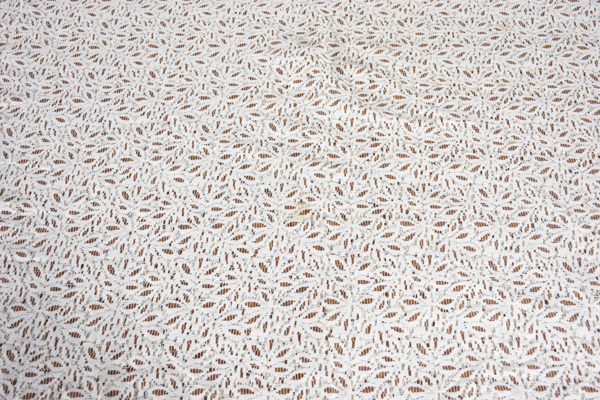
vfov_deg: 38.4
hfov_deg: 55.1
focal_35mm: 34
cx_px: 300
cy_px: 200
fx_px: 575
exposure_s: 1/60
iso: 200
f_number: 5
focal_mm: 23
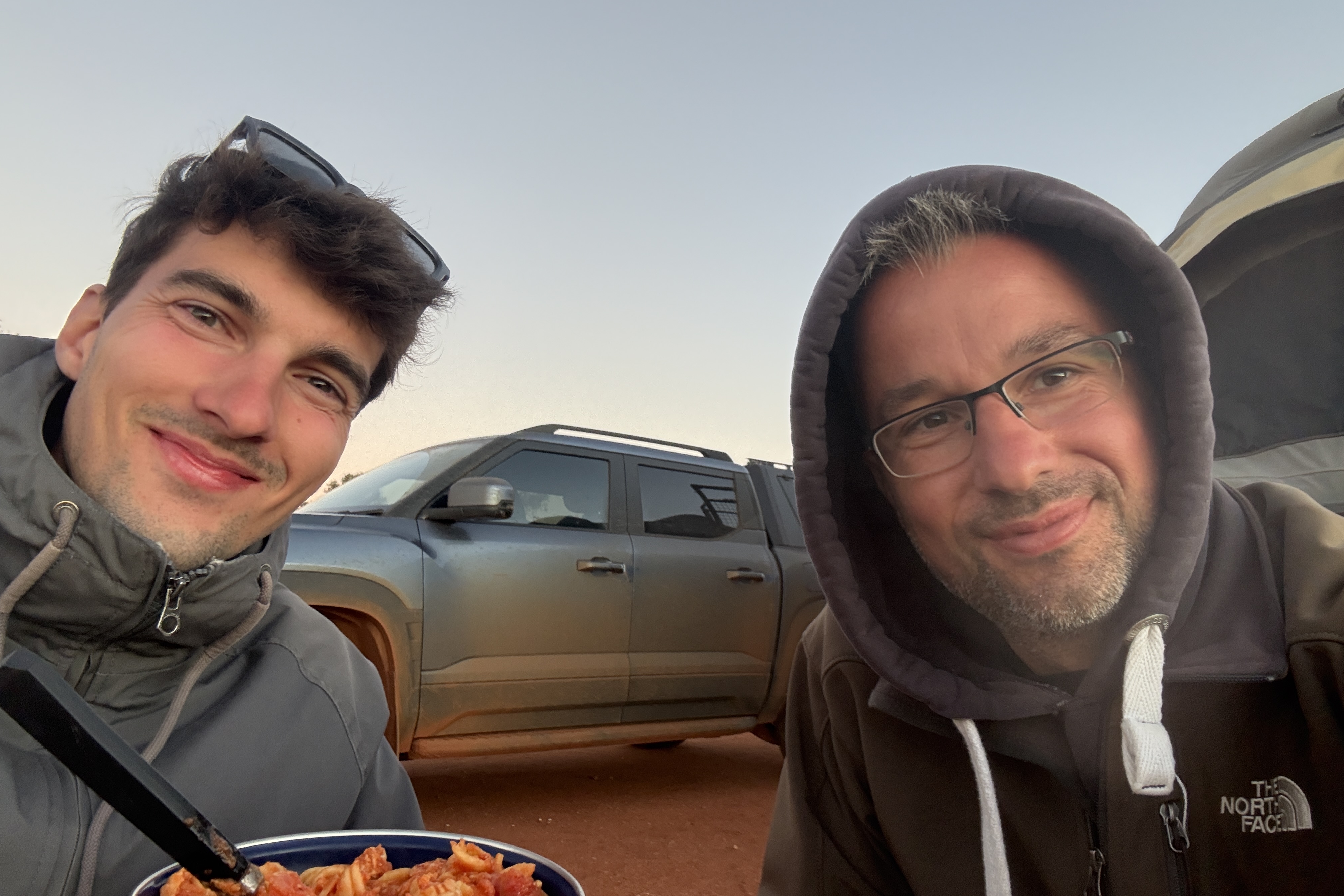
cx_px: 673
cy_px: 449
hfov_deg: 73.7
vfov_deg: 53.1
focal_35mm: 24
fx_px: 896
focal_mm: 2.69
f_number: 1.9
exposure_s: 1/60
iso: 160
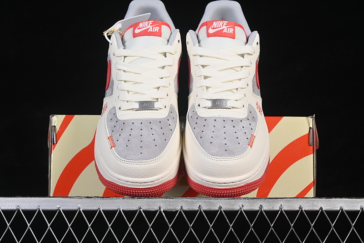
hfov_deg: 27.0
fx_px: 758
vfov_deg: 18.2
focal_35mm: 75
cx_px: 182
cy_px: 122
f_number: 8
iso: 160
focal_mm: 50
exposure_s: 1/80
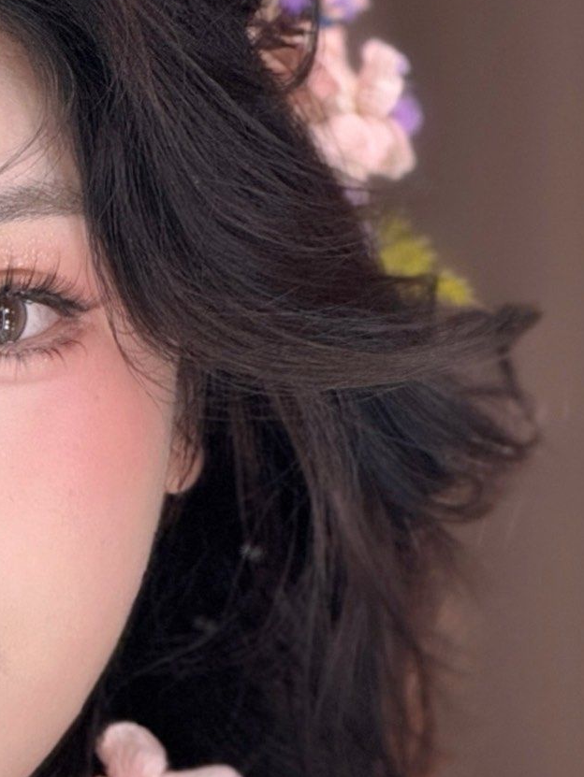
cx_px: -257
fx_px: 8856
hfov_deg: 3.8
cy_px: 873
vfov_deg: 5.0
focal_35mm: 394
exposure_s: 1/100
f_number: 2.8
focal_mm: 15.66
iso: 200
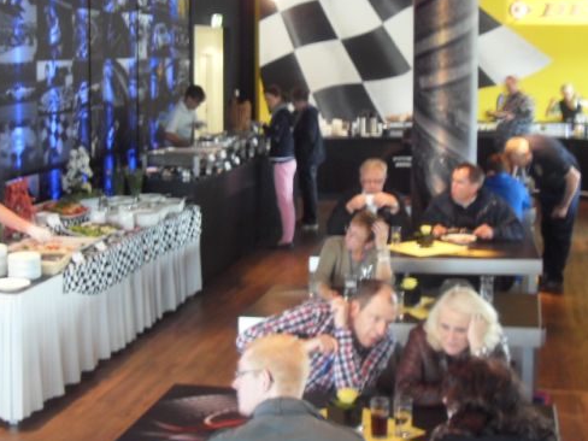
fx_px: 1087
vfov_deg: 22.8
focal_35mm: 64
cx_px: 198
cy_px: 145
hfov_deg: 30.1
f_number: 3.5
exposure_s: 1/8
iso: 200
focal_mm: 6.6
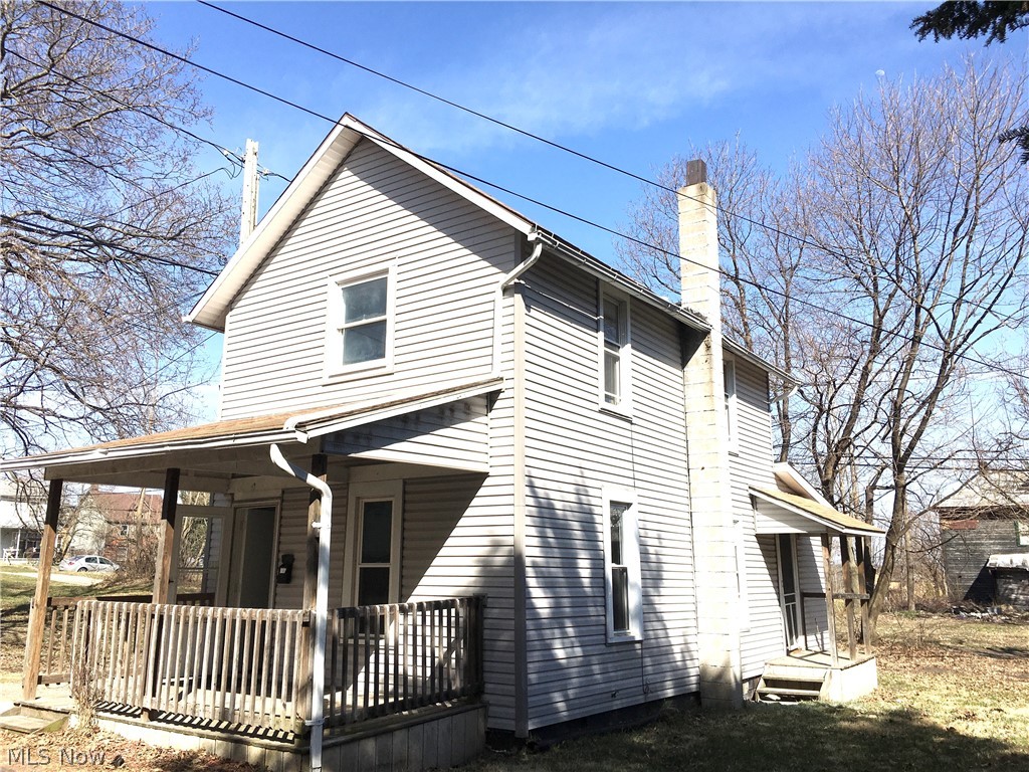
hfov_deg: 61.7
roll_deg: -0.9
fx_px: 862
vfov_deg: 48.2
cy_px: 386
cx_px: 514
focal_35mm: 29
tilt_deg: +13.7
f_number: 2.2
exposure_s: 1/2198
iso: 25
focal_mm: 4.15
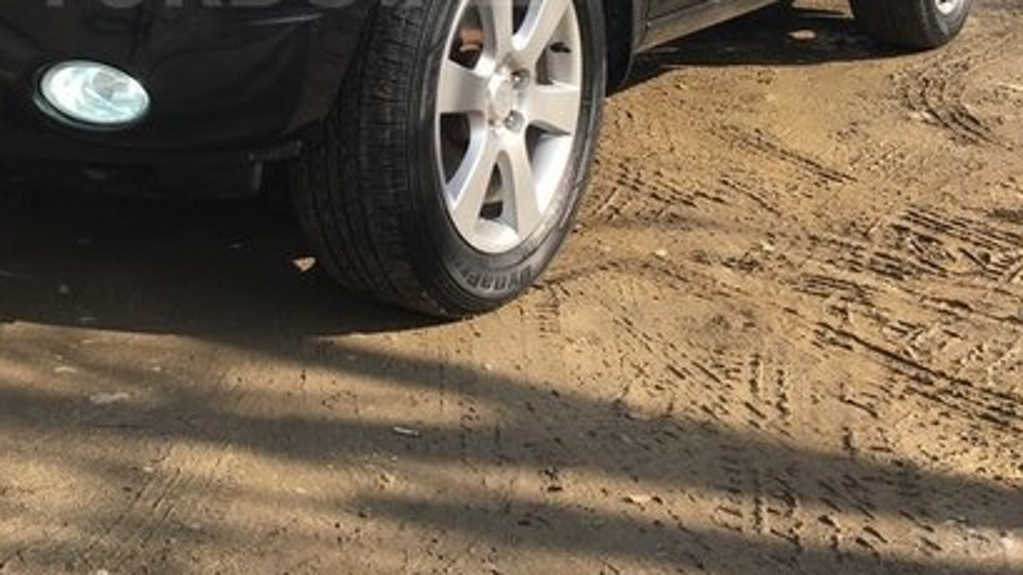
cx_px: 283
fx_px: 1383
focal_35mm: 51
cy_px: -31
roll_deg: +1.0
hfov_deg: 39.7
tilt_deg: -10.4
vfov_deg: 22.4
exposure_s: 1/712
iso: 25
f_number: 2.2
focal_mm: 4.15
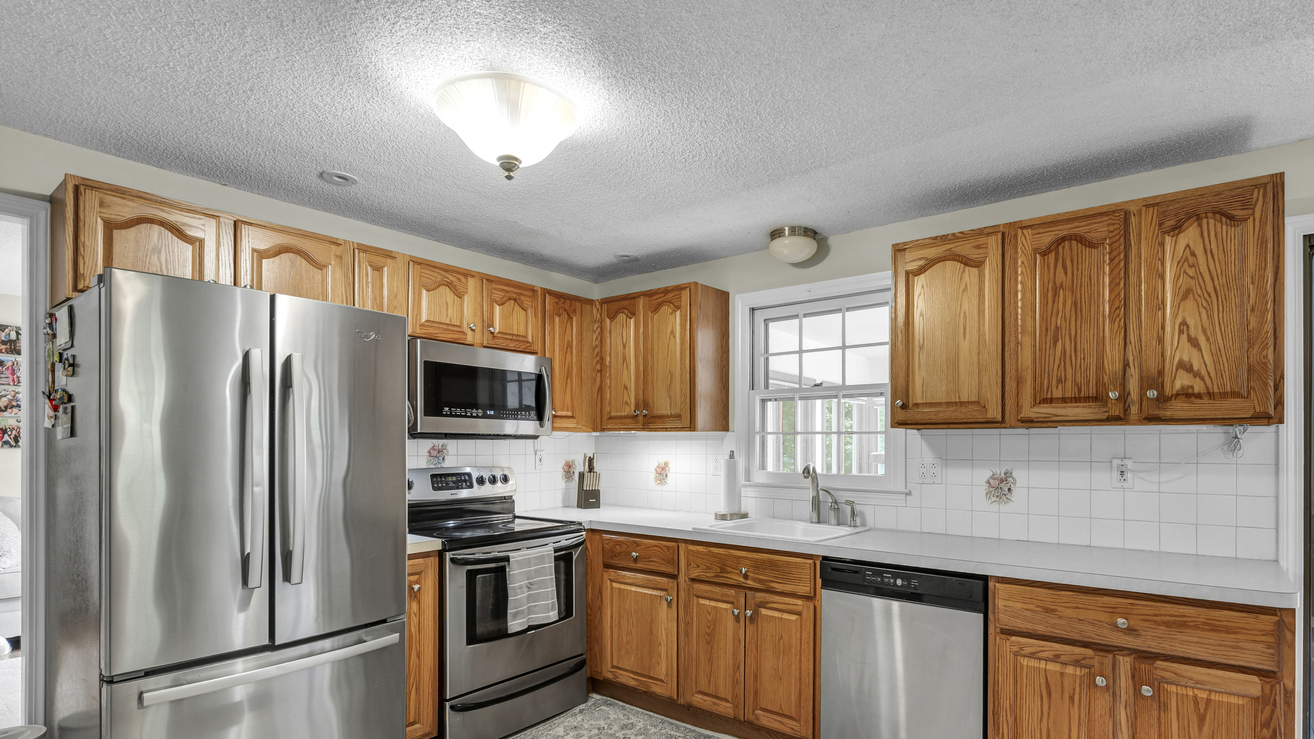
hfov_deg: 92.6
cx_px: 696
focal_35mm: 18
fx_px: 627
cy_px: 450
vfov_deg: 60.4
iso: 320
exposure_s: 1/8
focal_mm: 14
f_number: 7.1
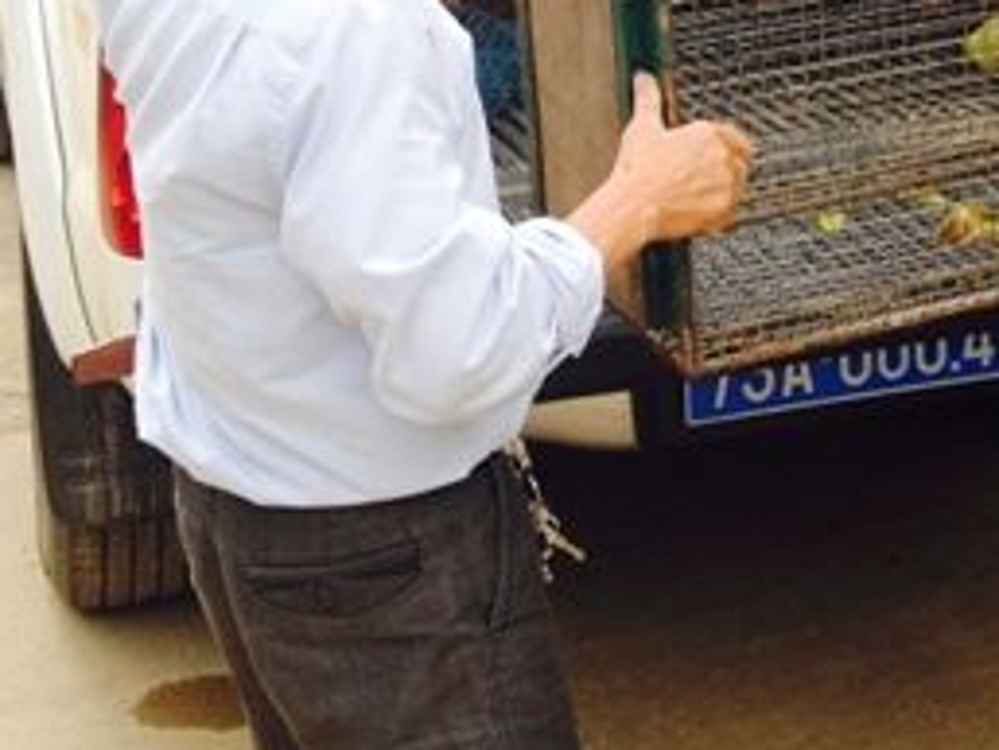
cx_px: 983
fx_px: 2512
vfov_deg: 16.4
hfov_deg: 21.7
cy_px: -109
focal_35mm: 87
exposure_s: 1/243
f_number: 2.4
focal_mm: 4.28
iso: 50
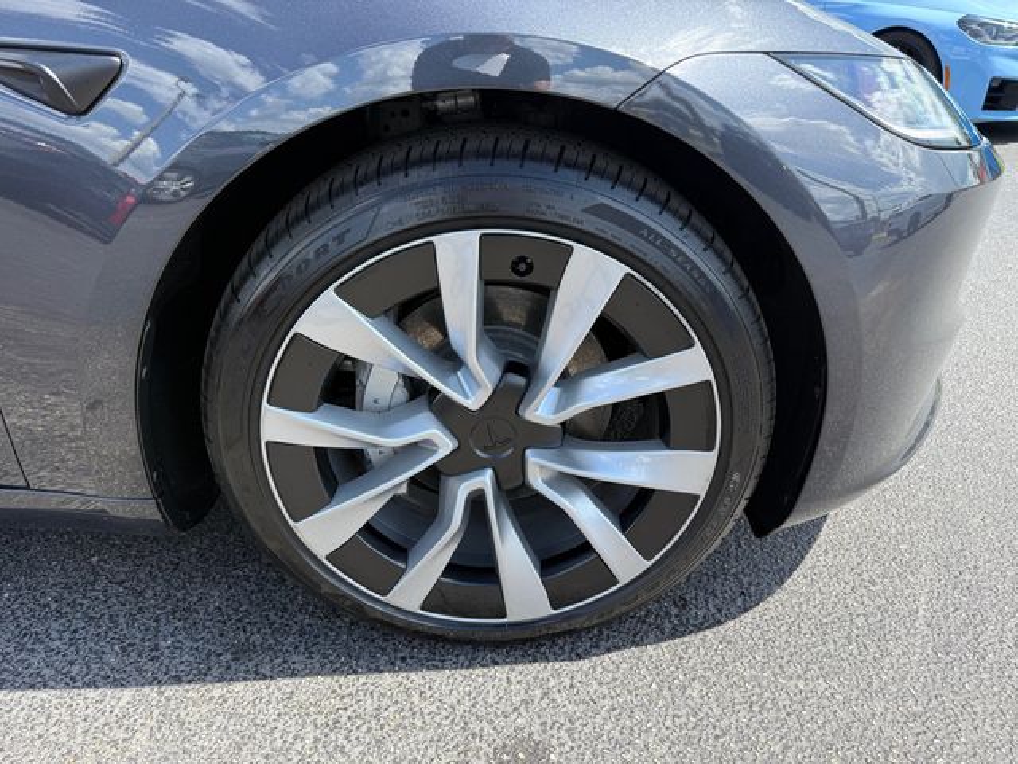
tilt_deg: -26.5
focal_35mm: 24
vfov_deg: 56.8
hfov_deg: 71.6
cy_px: 382
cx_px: 509
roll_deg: -0.1
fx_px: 706
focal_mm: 6.76
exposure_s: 1/1156
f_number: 1.78
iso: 100
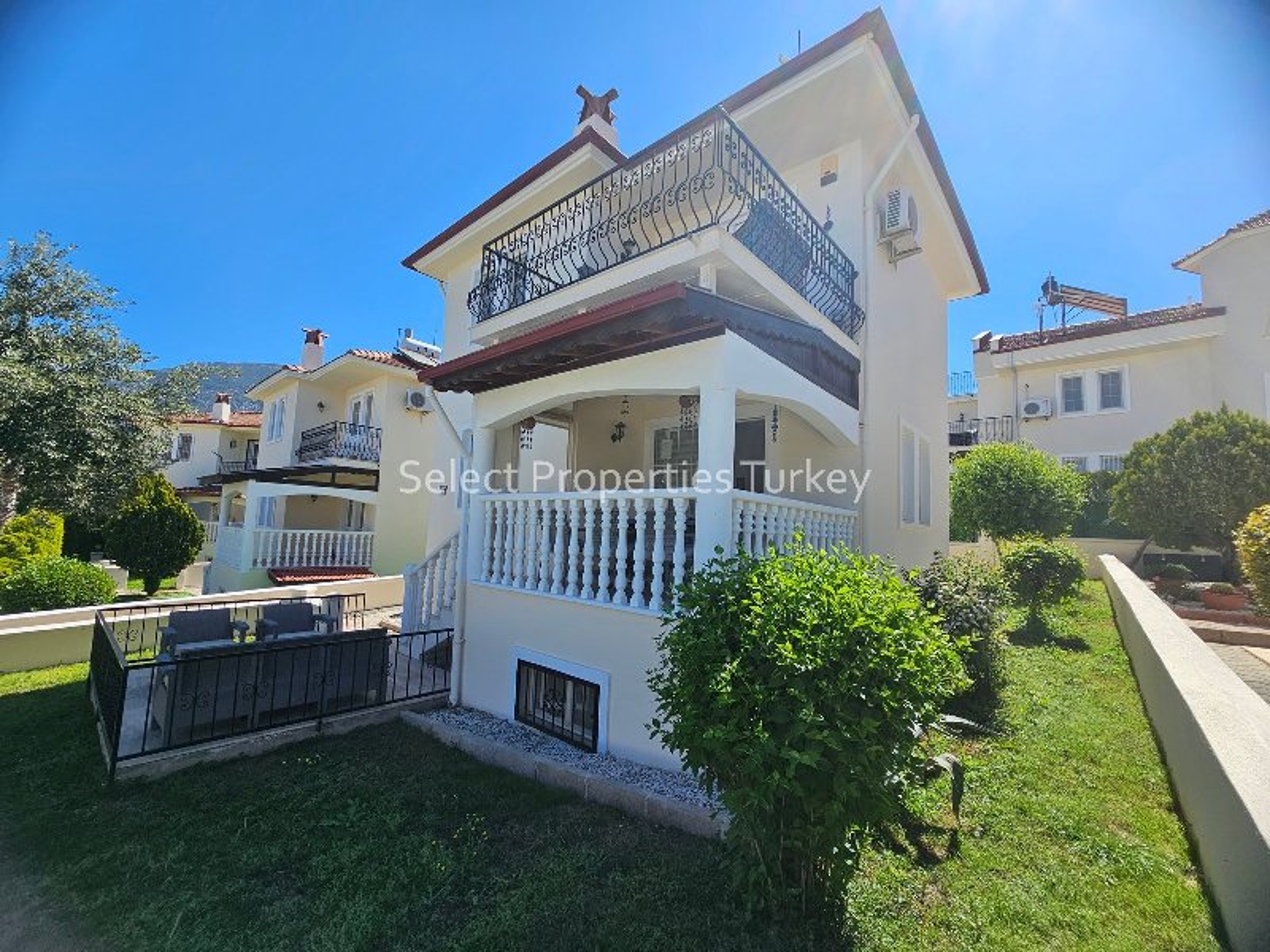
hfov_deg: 106.2
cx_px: 635
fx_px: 477
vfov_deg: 89.9
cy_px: 476
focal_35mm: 13
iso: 50
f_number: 2.2
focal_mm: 2.2
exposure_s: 1/1874
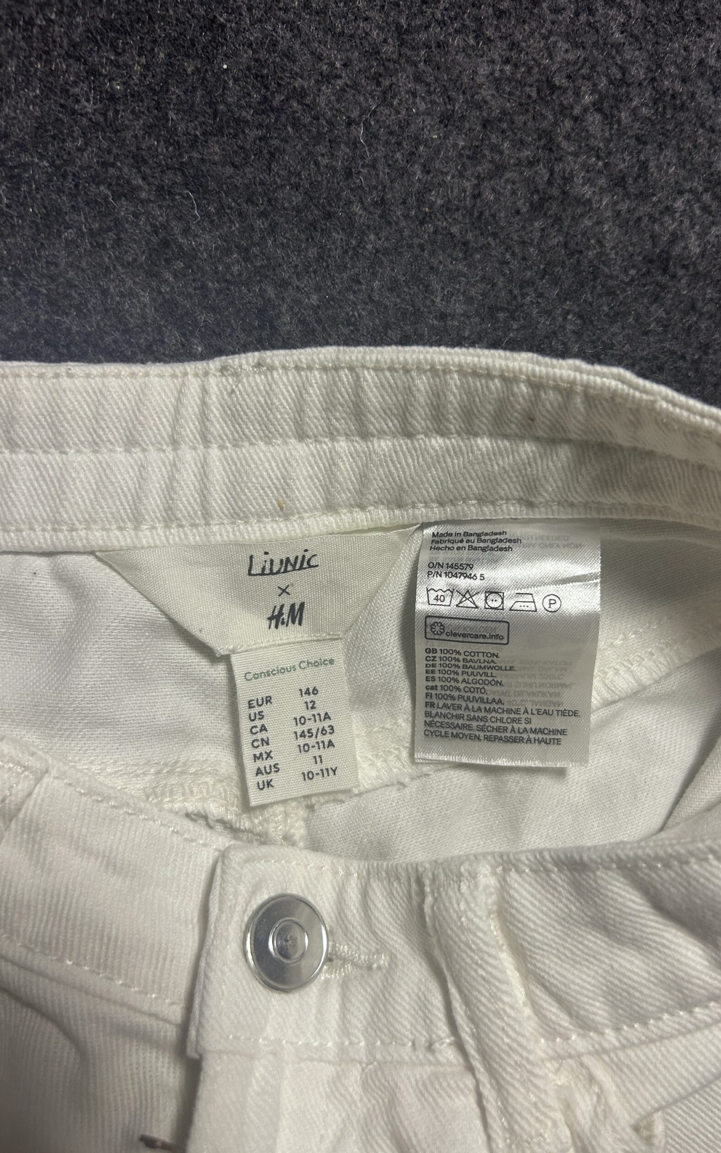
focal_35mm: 28
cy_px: 576
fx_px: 880
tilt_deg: -62.6
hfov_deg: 44.3
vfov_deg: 66.5
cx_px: 432
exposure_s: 1/100
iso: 125
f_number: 1.5
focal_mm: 5.7
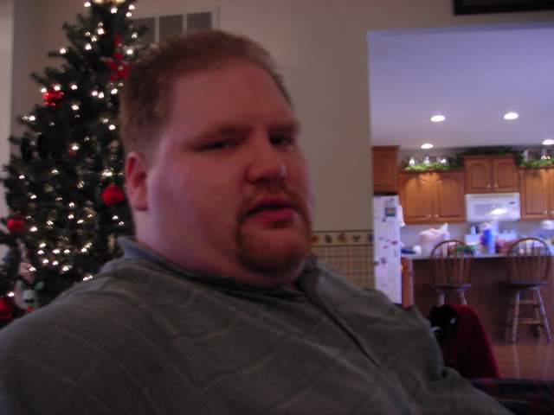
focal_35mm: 38
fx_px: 608
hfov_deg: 49.0
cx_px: 277
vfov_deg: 37.7
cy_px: 208
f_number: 3.2
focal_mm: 6.3
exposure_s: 1/4
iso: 55
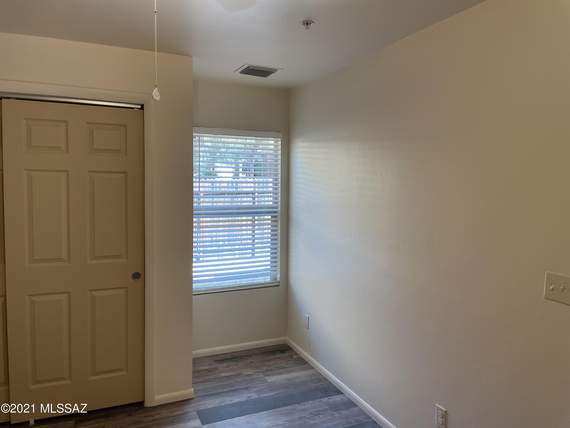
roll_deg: -0.7
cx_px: 285
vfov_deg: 53.1
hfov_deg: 67.3
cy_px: 214
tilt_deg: -1.8
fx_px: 428
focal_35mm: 26
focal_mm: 4.2
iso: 125
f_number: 1.6
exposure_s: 1/120
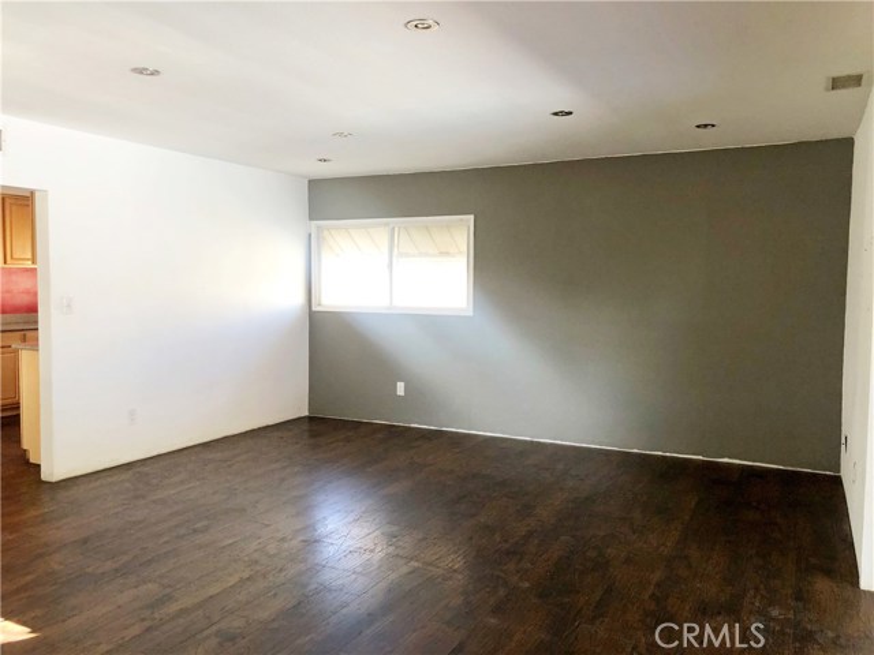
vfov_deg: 49.7
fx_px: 707
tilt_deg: -2.9
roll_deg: +0.4
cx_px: 437
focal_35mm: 28
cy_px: 328
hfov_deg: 63.4
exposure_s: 1/24
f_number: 1.8
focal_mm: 4
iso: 32
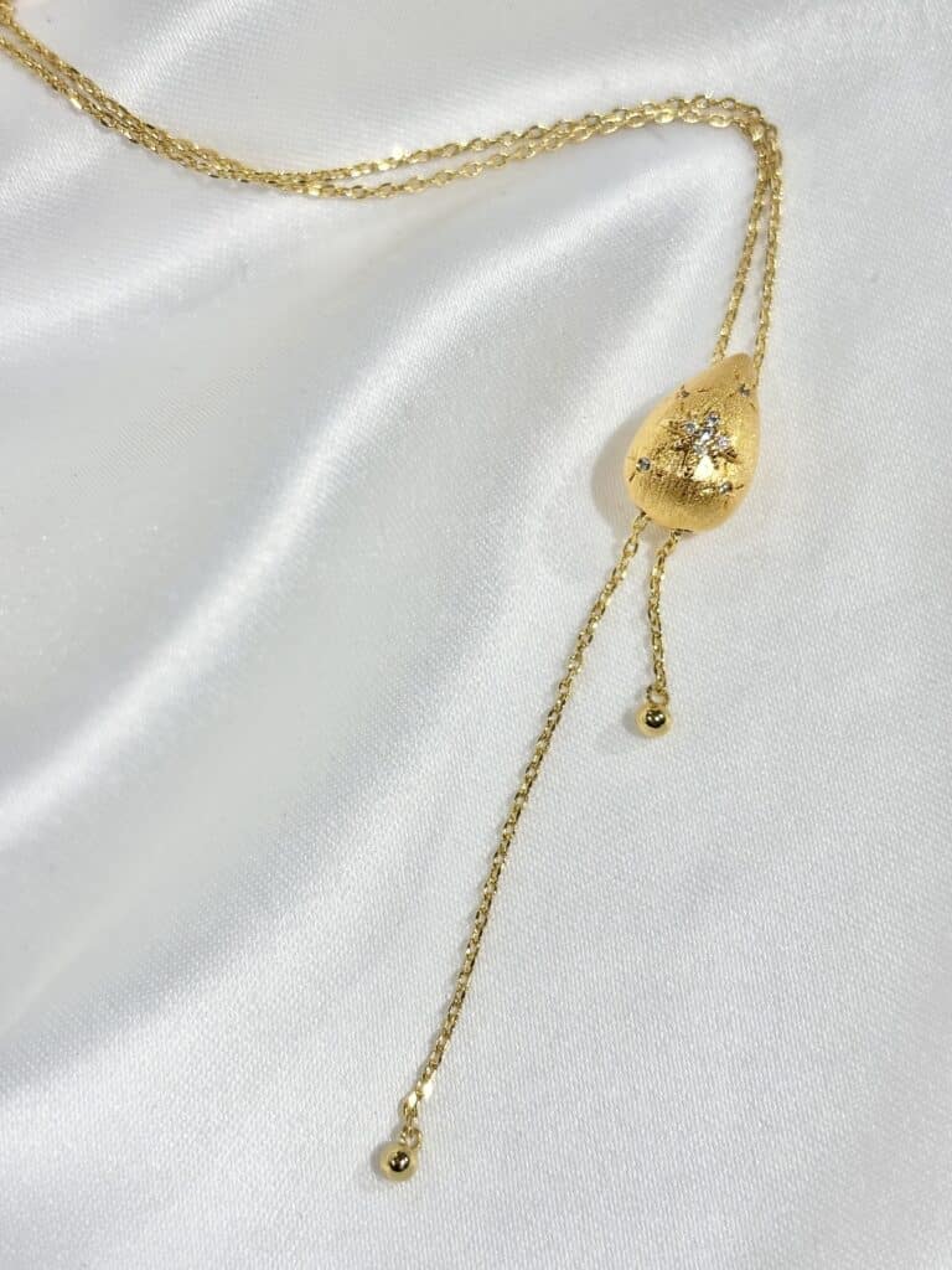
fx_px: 1907
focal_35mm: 52
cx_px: 476
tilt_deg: -59.7
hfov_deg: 28.0
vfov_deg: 36.8
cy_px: 635
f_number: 1.6
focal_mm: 5.96
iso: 32
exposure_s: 1/350
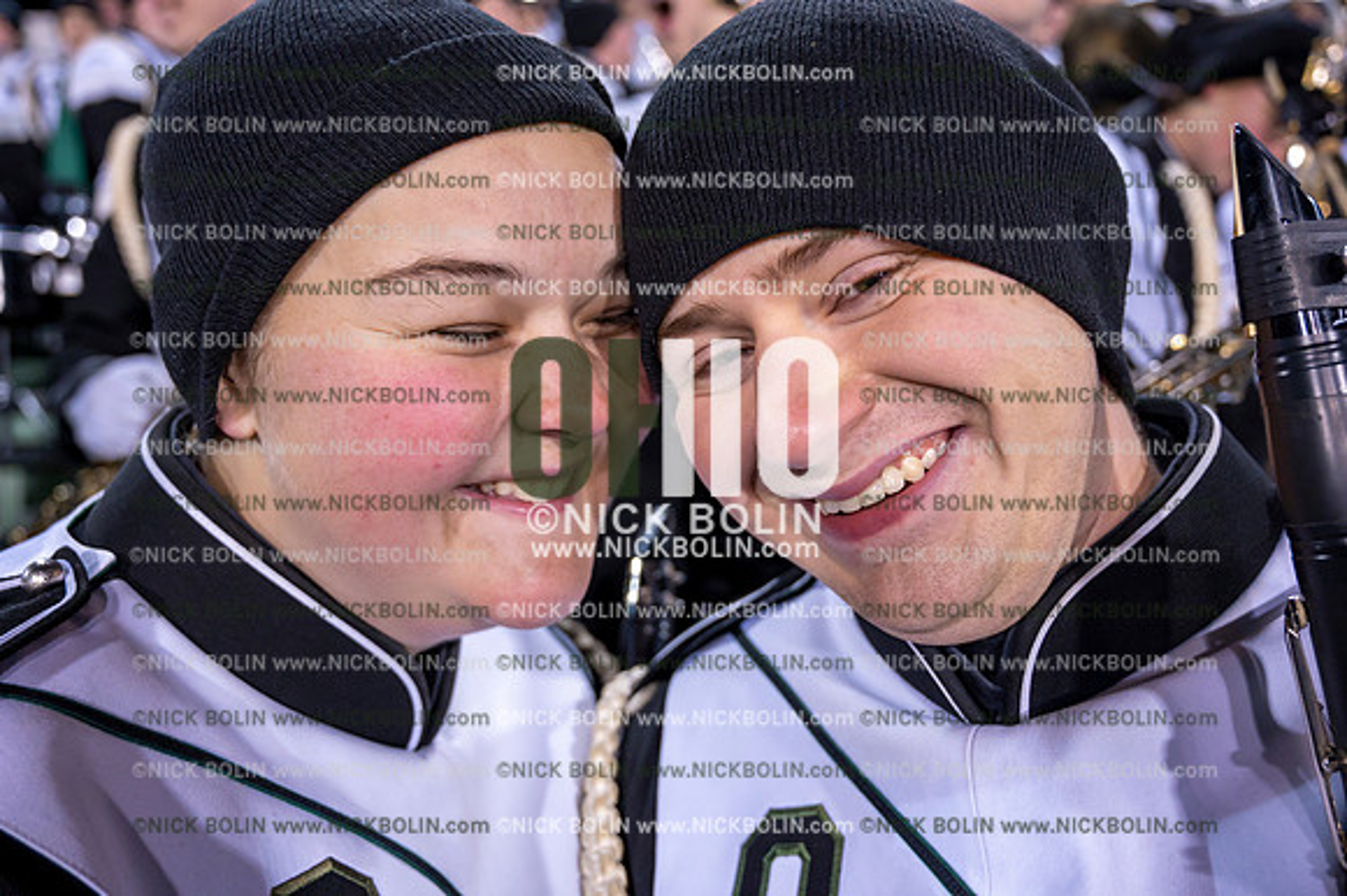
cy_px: 448
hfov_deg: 59.5
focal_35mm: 32
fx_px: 1178
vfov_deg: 41.7
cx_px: 674
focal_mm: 31.5
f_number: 4.5
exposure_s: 1/250
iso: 5000
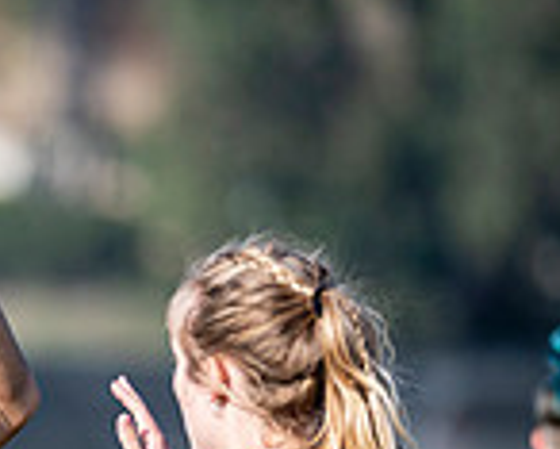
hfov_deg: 2.2
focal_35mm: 892
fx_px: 14794
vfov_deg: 1.7
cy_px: 601
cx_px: -211
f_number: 3.2
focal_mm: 240
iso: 100
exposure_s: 1/1250
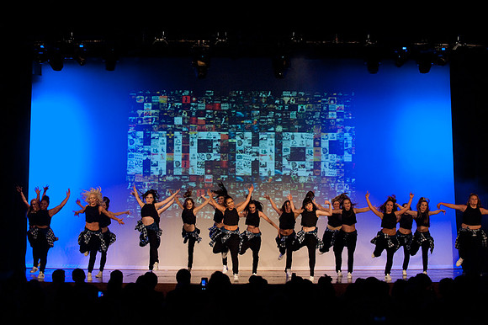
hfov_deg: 28.9
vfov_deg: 19.4
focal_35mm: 70
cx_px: 244
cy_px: 162
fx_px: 948
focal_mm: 70
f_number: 4
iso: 3200
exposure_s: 1/200
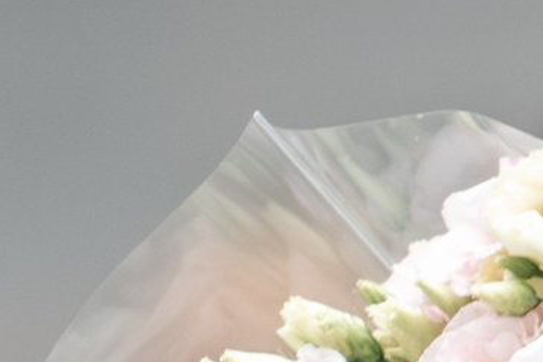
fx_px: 21221
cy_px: 172
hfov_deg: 1.5
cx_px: 1465
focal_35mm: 1407
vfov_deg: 1.0
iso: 1000
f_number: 2.8
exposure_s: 1/400
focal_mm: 180
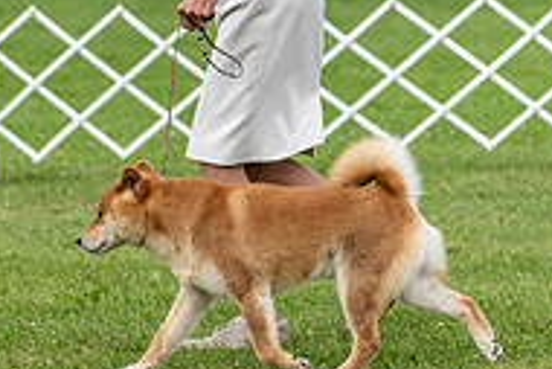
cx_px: 177
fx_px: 5002
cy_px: 22
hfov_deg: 6.3
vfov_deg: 4.2
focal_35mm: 326
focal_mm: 107
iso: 320
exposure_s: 1/1000
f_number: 4.5
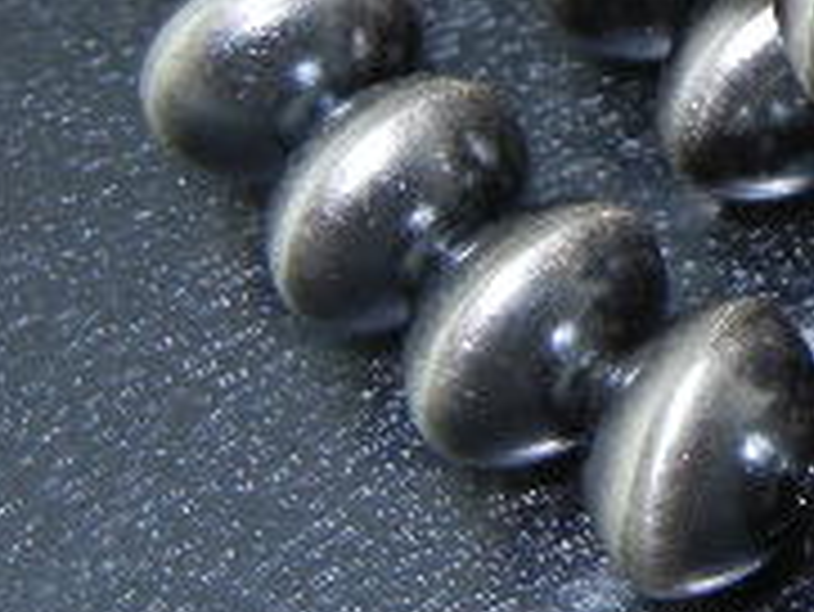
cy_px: -153
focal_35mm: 138
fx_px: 3247
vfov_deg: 10.6
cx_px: 1322
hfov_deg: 13.3
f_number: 3.7
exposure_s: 1/30
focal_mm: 7.1
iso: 200
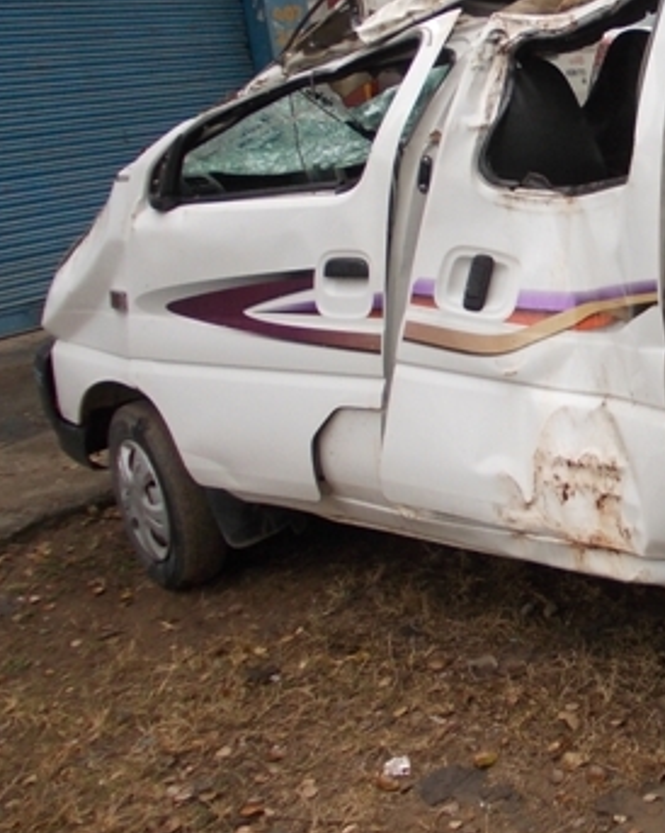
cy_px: 316
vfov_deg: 36.5
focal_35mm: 51
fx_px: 1256
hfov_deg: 27.1
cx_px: 740
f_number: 2.7
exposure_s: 1/250
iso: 80
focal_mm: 4
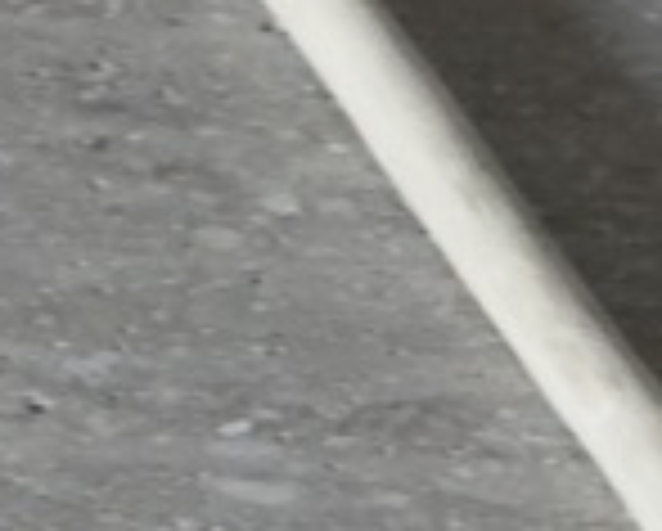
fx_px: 18716
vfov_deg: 1.6
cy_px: -500
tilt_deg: -24.2
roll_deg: +1.0
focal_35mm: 954
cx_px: -1247
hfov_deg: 2.0
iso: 160
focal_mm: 15.66
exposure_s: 1/101
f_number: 2.8
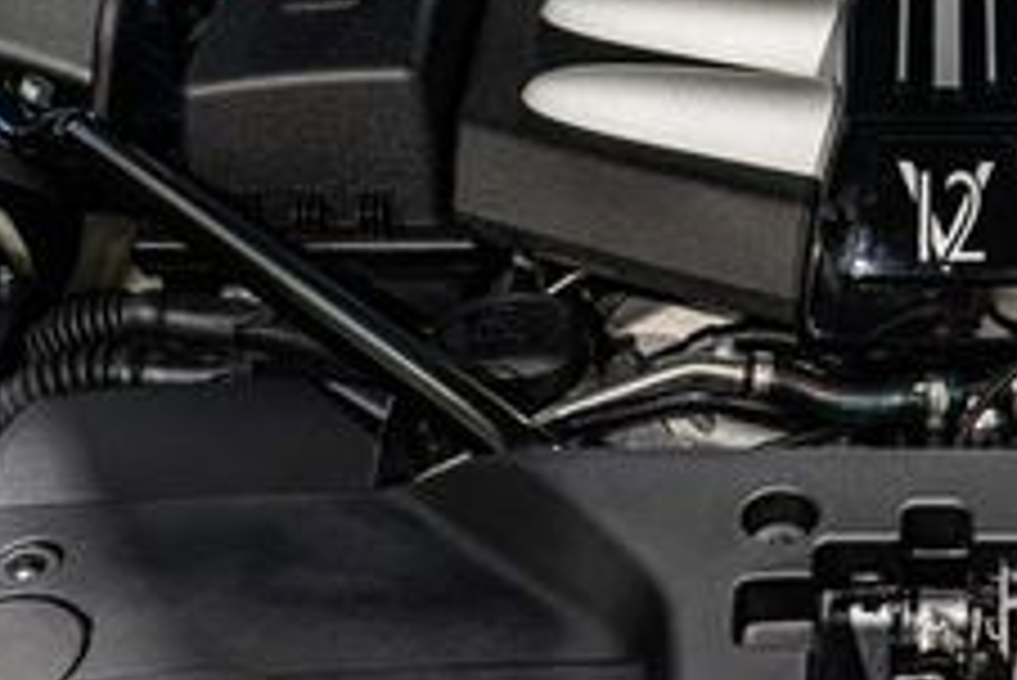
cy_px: 101
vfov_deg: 13.7
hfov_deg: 20.1
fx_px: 2798
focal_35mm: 99
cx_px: 950
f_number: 4
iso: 1600
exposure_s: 1/60
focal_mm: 35
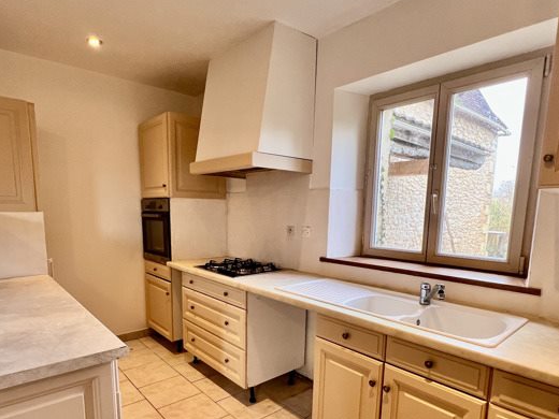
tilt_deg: -8.9
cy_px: 262
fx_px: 323
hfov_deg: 81.7
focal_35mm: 20
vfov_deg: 65.0
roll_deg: -0.9
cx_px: 274
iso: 125
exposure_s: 1/100
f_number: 1.8
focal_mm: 1.57
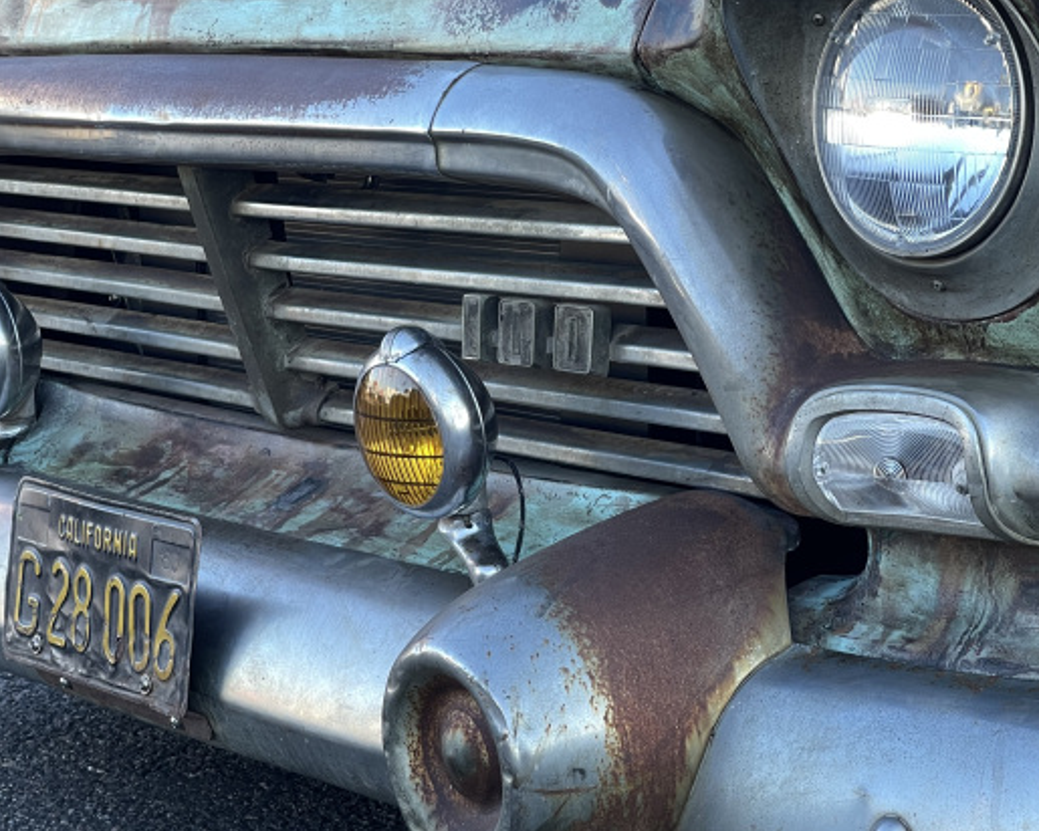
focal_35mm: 97
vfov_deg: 15.9
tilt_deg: -5.4
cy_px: 329
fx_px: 2983
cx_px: 498
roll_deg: -0.2
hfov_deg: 19.8
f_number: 2.2
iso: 25
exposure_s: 1/99
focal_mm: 7.5
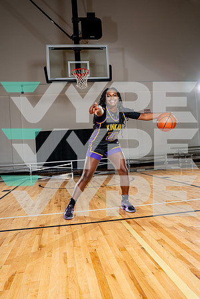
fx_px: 250
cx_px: 100
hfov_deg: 43.6
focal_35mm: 30
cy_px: 150
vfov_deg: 61.9
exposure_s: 1/250
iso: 200
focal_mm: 30
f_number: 5.6
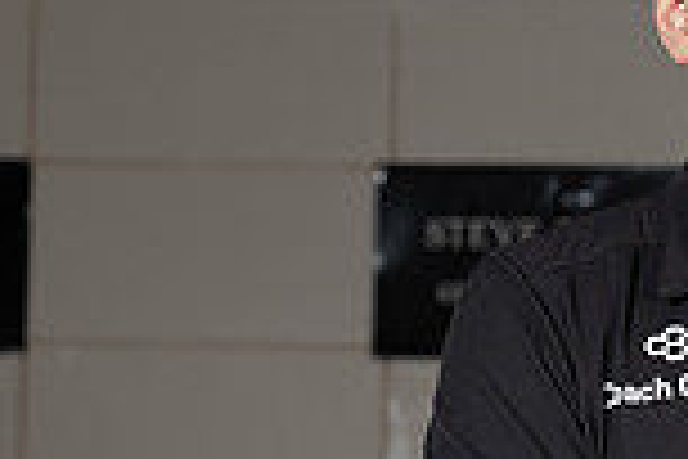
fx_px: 9173
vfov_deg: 2.9
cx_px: 1456
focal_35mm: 480
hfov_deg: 4.2
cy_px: 546
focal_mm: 89
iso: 200
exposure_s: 1/100
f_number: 4.5
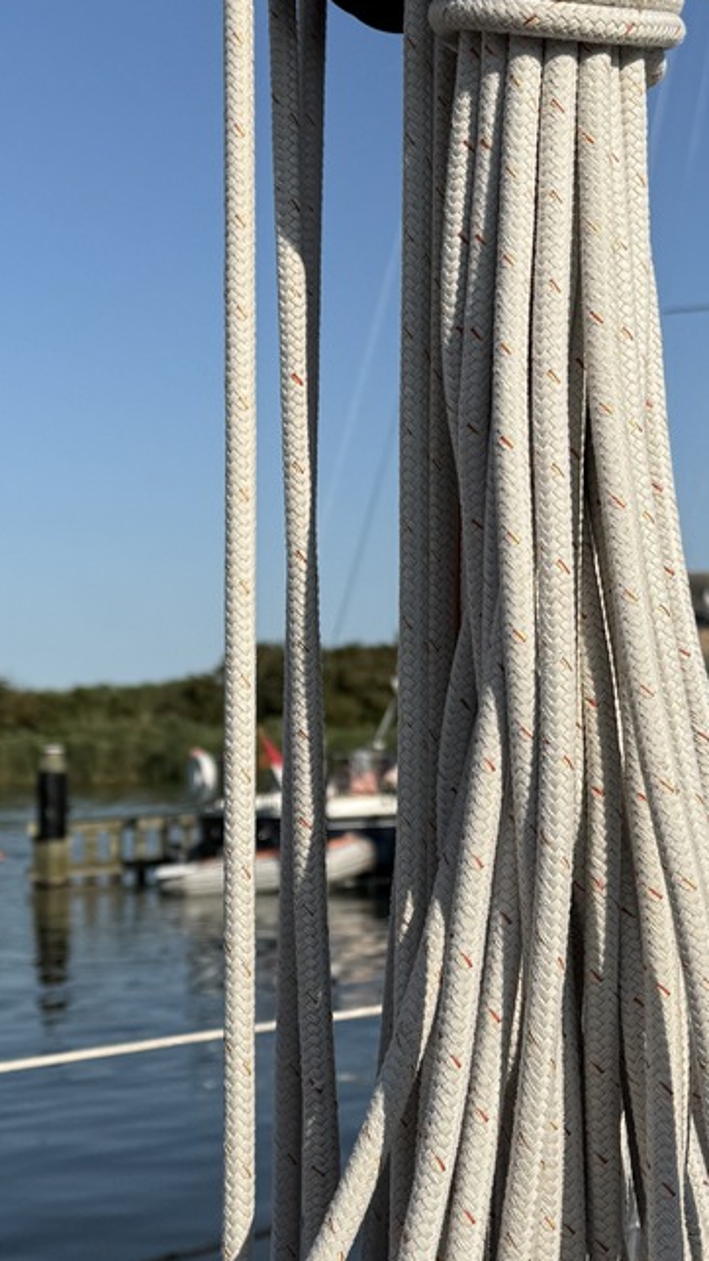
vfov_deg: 32.4
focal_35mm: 65
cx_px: 492
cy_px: 644
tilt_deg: +2.8
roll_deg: +1.2
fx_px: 2174
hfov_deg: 18.5
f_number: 1.78
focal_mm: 6.76
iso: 80
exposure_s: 1/7353
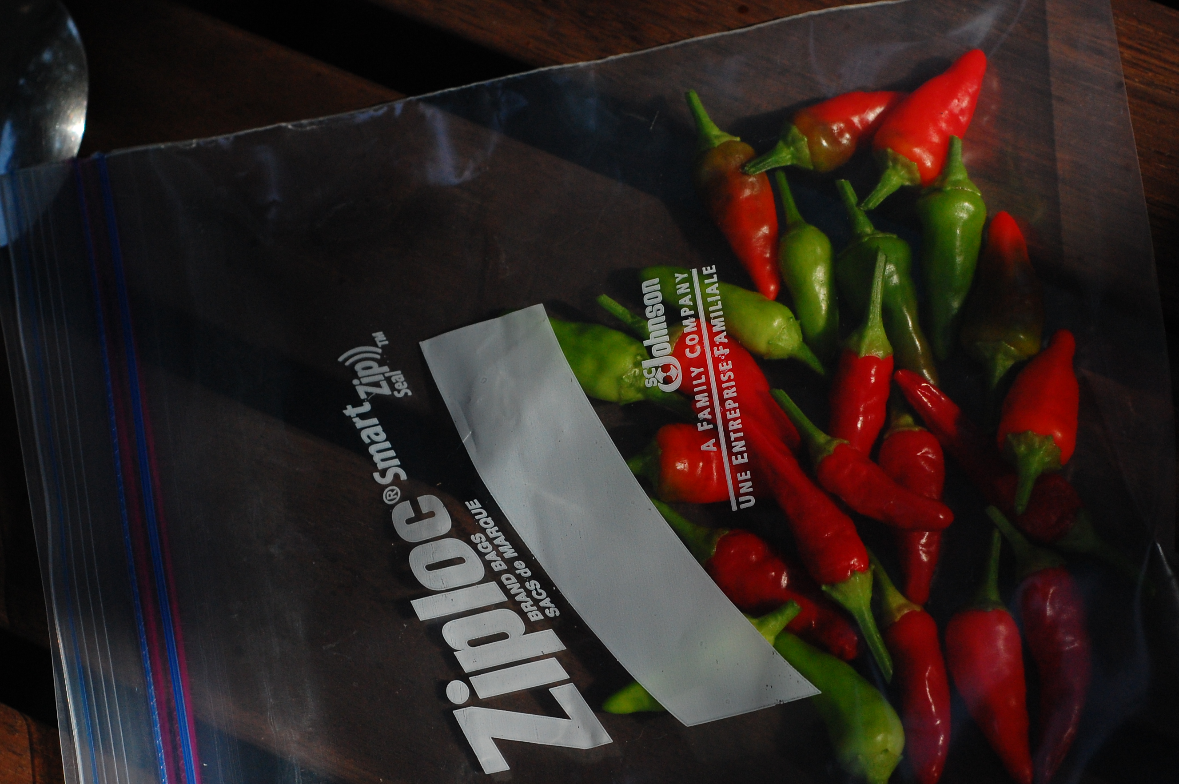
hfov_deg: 23.9
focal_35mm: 85
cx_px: 595
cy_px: 443
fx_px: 2781
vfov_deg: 16.0
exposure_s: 1/3200
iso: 800
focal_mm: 50
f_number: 4
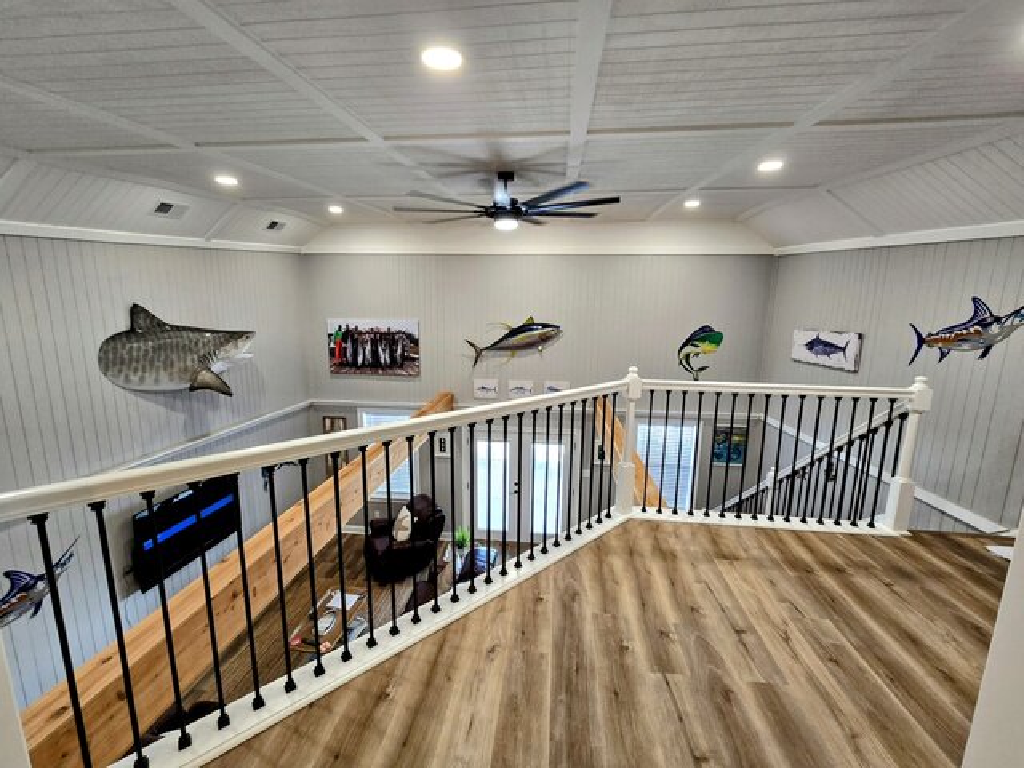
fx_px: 385
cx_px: 512
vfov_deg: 89.9
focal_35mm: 13
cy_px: 384
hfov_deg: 106.2
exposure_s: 1/60
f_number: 2.2
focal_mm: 2.2
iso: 160
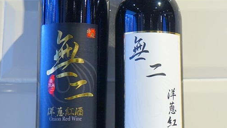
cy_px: 45
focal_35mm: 69
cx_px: 164
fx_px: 415
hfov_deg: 30.2
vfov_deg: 17.5
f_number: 5.6
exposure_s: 1/30
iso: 800
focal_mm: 33
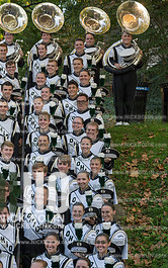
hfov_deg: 14.4
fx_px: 658
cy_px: 200
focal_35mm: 90
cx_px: 26
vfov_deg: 22.8
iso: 125
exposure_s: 1/200
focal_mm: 52
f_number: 4
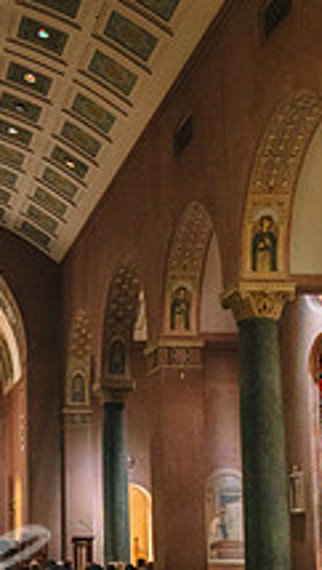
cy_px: 374
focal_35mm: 68
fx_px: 1028
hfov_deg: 16.7
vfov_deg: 30.8
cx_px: -104
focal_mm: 24
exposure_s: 1/400
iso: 2500
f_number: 2.8
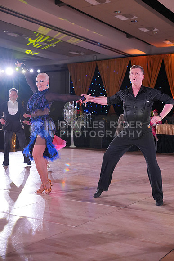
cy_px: 130
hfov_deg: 27.0
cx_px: 87
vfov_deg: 39.6
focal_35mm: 50
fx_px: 362
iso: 2000
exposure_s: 1/400
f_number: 4
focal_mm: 50
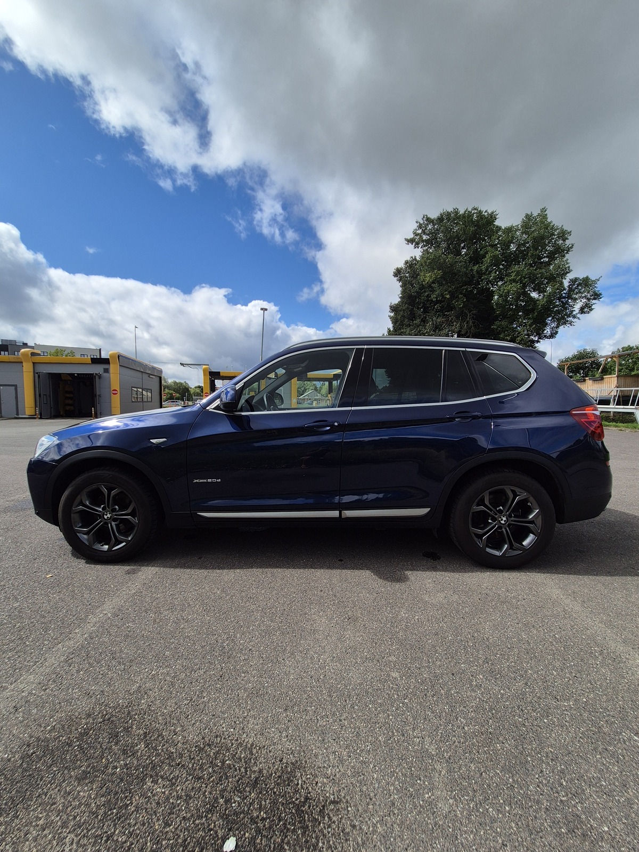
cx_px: 320
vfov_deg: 106.2
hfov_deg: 89.9
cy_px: 426
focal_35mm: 13
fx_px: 320
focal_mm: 2.2
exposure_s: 1/2872
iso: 50
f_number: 2.2
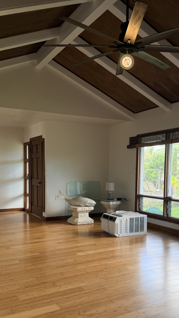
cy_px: 189
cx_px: 108
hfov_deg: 34.5
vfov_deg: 57.6
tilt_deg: -4.4
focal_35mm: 34
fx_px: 287
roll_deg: -1.2
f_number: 1.78
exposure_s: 1/166
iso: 64
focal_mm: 6.76
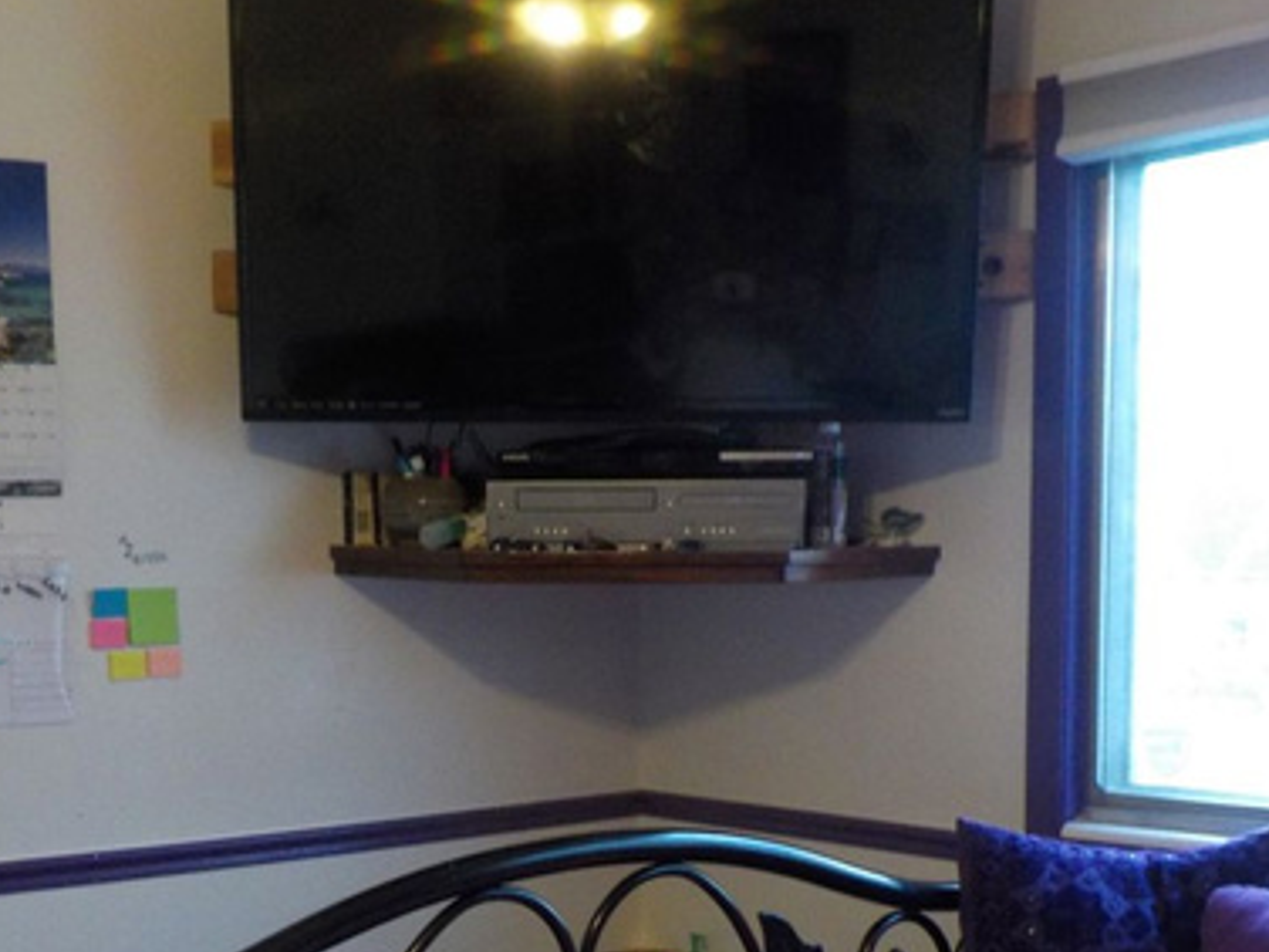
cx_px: 439
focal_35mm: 51
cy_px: 770
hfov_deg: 37.2
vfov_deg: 27.9
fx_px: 1870
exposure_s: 1/30
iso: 320
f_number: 3.3
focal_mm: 4.1
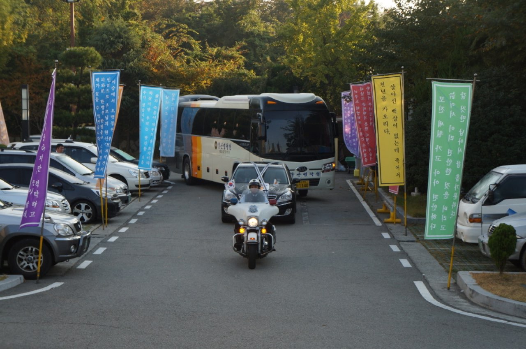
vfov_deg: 16.5
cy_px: 174
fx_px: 1203
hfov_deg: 24.7
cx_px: 263
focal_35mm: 82
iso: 200
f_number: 7.1
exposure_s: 1/160
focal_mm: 55
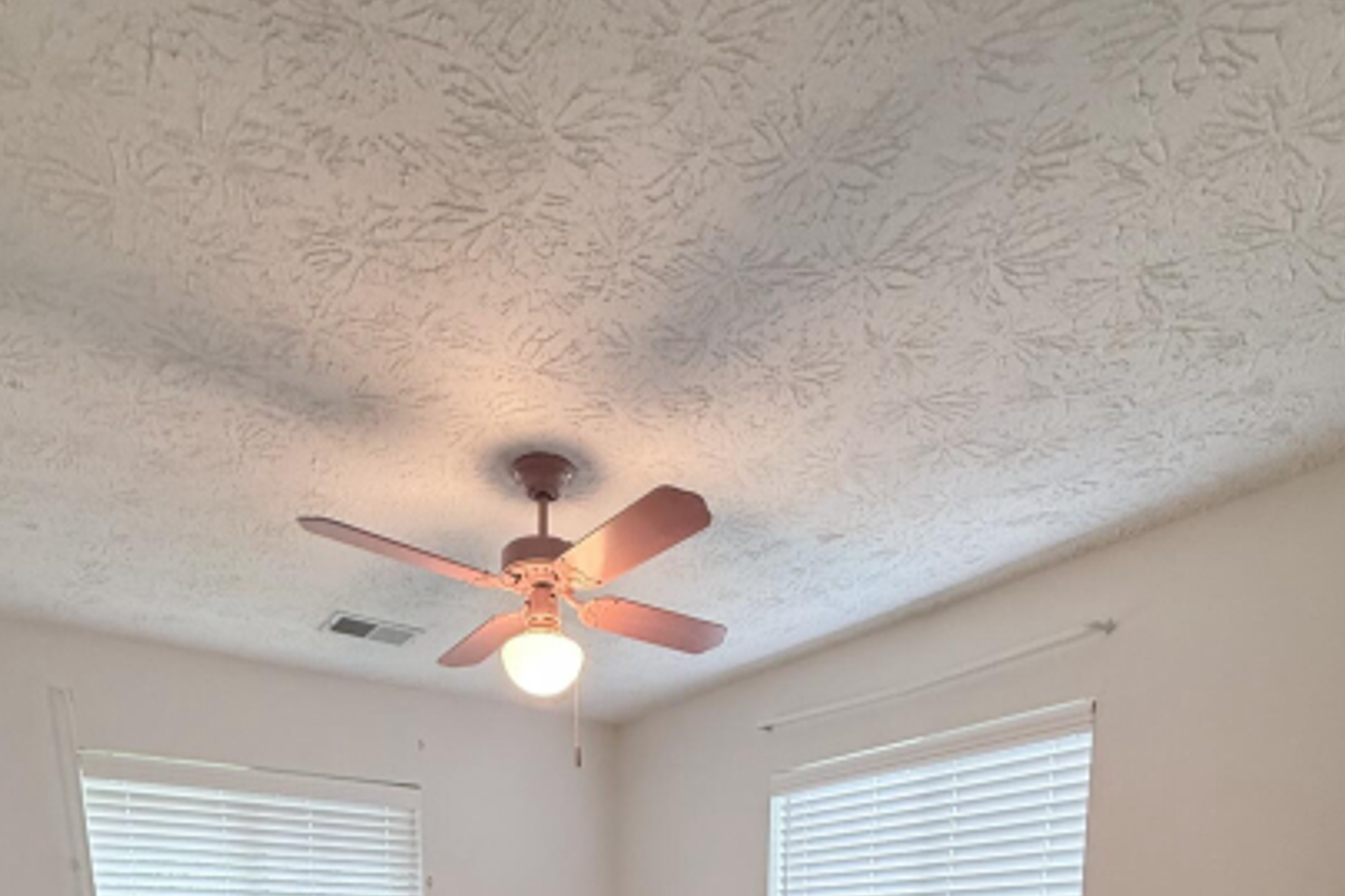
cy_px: 1090
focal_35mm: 24
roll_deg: -0.7
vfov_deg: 38.4
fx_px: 897
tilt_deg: -8.2
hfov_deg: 73.6
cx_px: 611
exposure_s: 1/60
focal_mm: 2.22
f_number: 2.2
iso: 320
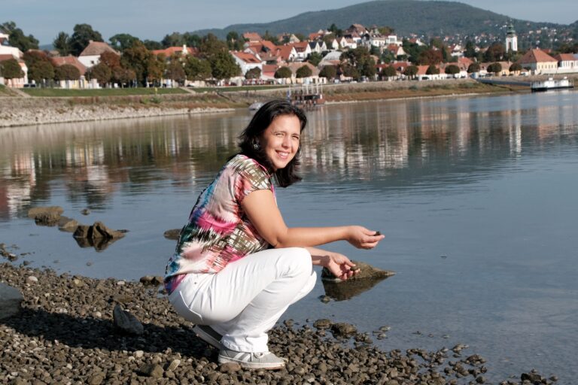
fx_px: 899
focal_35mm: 56
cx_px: 289
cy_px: 192
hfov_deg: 35.6
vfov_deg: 24.2
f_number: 6.3
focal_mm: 37
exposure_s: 1/2000
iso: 640
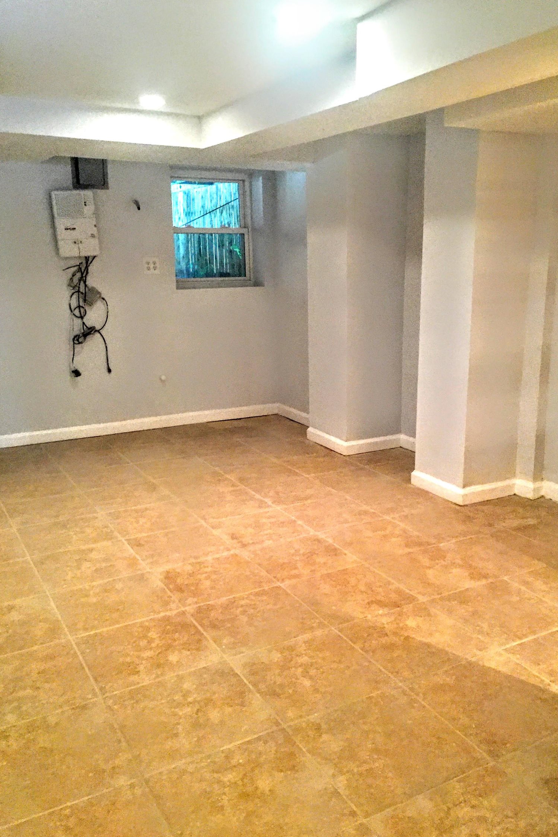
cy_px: 423
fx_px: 721
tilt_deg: -12.2
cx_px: 316
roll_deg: +1.0
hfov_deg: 42.2
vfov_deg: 60.3
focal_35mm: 31
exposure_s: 1/15
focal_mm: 4.15
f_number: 2.2
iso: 250
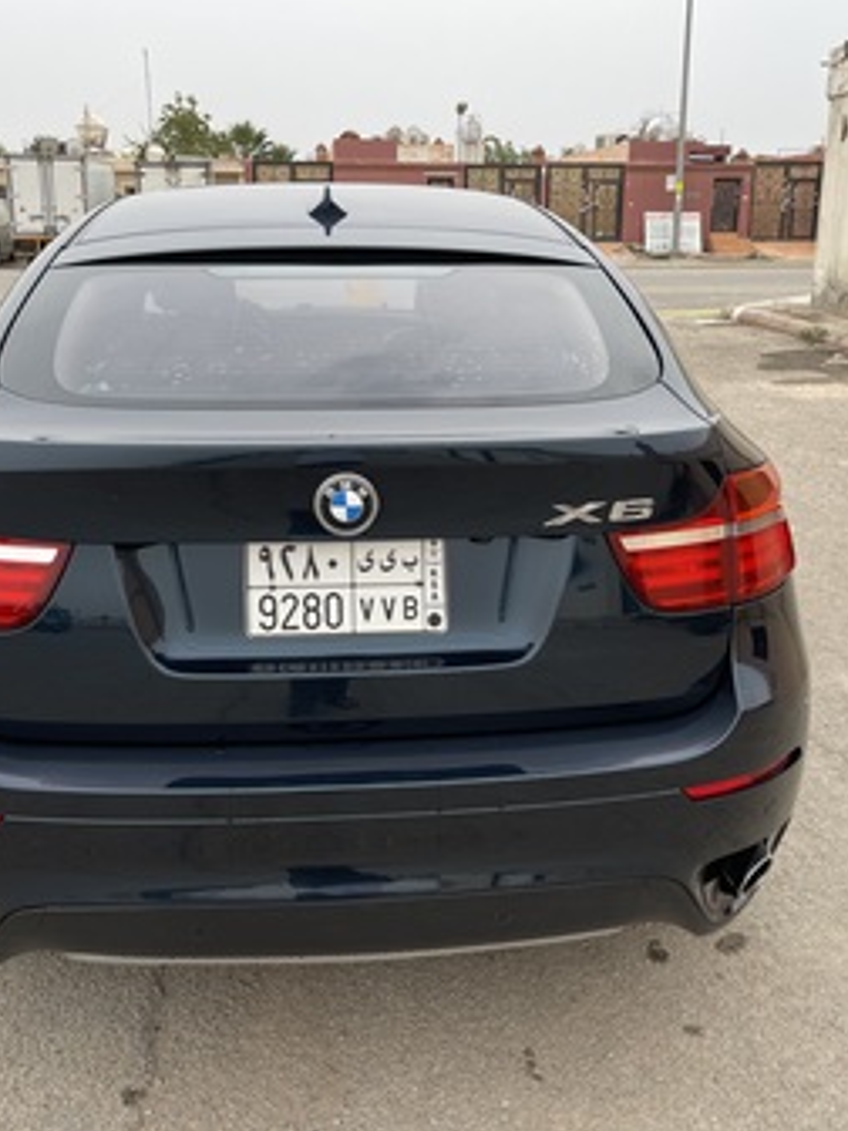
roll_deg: -0.3
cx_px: 402
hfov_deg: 41.8
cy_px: 557
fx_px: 1111
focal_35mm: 34
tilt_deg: -17.1
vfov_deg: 54.0
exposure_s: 1/121
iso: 32
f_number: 1.6
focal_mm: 5.1
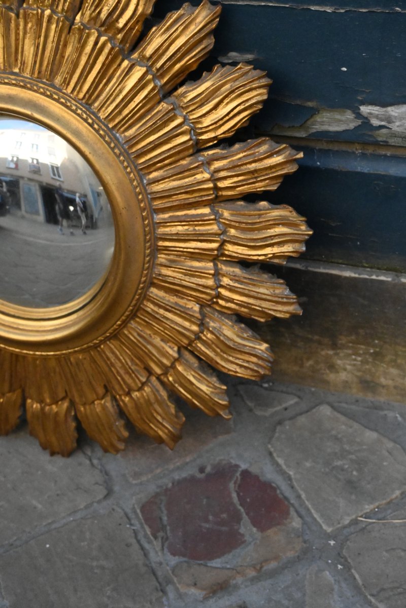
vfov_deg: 35.1
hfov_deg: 23.8
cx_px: 203
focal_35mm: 57
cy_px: 304
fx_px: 964
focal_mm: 38
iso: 5600
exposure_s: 1/4000
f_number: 6.3
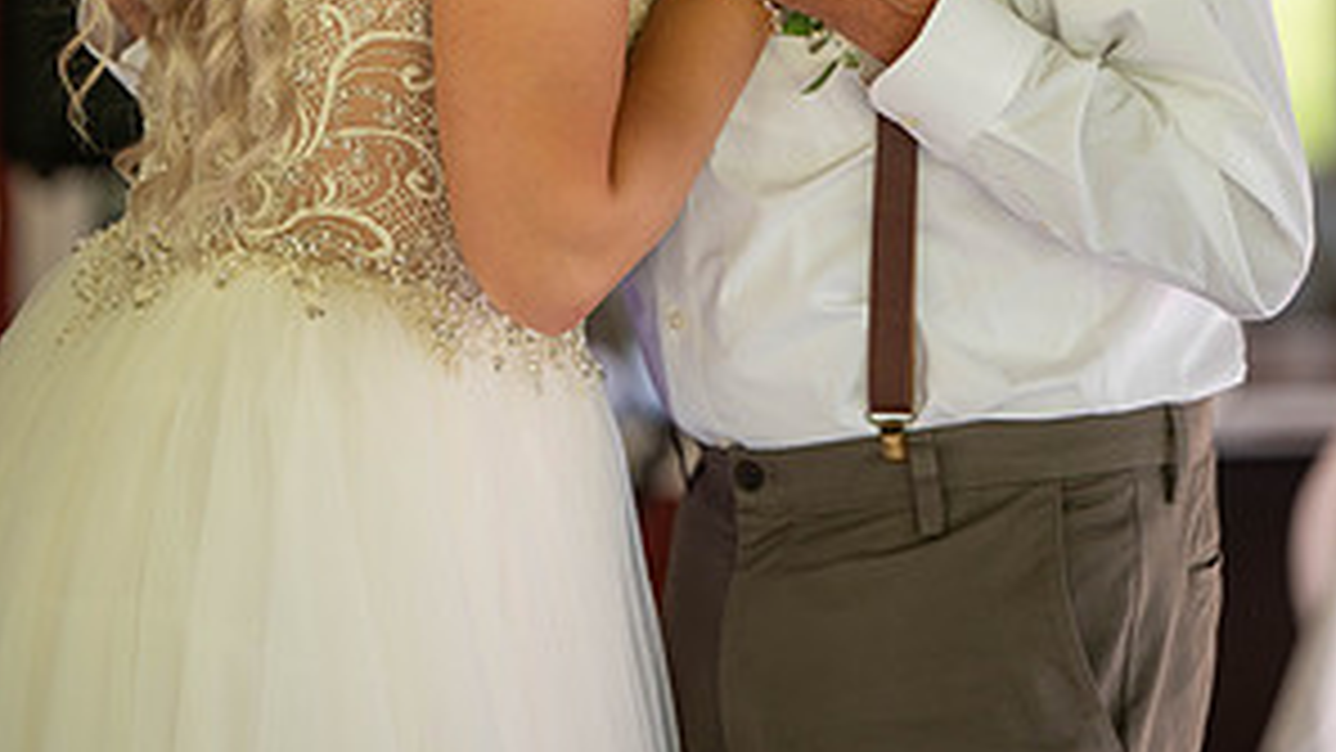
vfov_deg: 5.3
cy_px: -99
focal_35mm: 230
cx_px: 668
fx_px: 8147
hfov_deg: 9.4
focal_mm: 145
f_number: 2.8
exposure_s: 1/250
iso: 1000
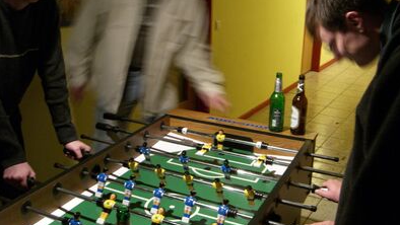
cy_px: 81
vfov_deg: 28.3
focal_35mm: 42
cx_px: 201
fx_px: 446
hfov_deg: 48.3
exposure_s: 1/8
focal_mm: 7.9
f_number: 2.8
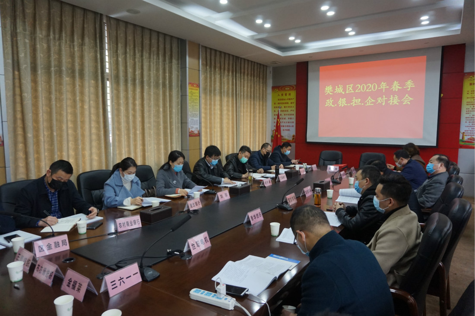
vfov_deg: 53.1
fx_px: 316
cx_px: 238
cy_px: 158
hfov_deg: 73.8
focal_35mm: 24
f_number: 4
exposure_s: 1/160
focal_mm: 16
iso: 1000
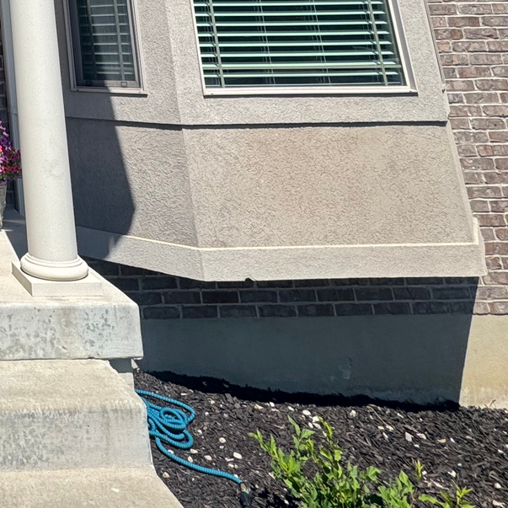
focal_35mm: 42
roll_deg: +1.6
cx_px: -190
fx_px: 697
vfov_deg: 31.9
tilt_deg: +16.5
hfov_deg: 29.8
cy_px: -129
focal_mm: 2.22
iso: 50
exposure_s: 1/921
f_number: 2.2
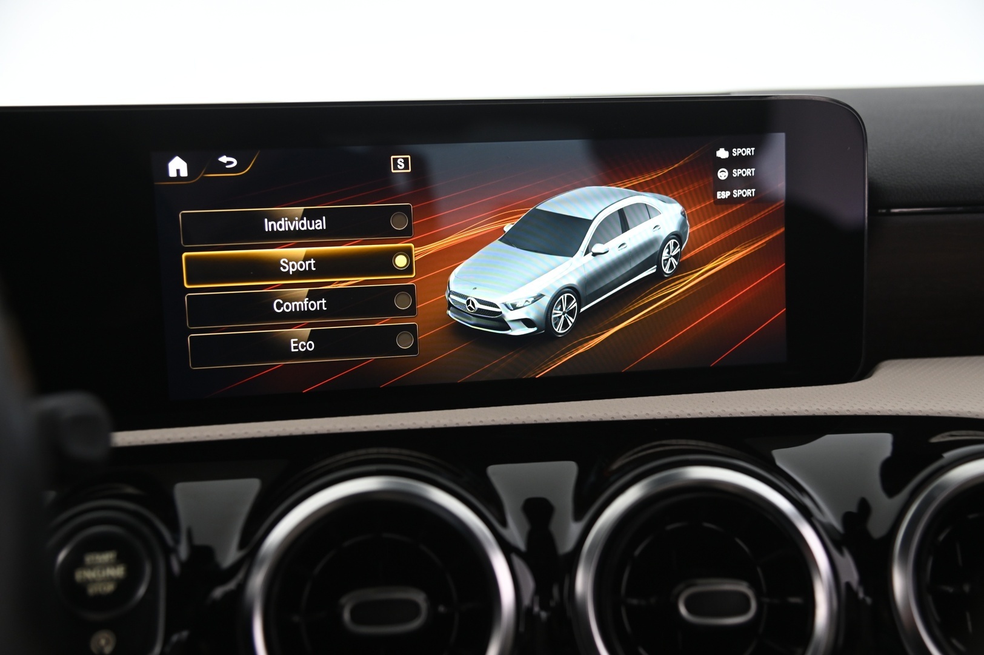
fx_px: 1202
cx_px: 492
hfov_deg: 44.5
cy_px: 328
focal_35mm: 44
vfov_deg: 30.5
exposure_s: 1/25
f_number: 4
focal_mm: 44
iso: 1250
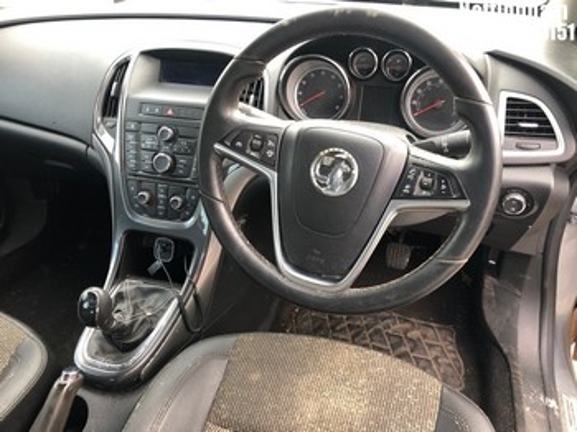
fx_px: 466
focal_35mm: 28
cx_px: 288
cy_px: 216
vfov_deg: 49.7
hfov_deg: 63.5
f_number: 1.8
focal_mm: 4
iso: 25
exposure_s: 1/40
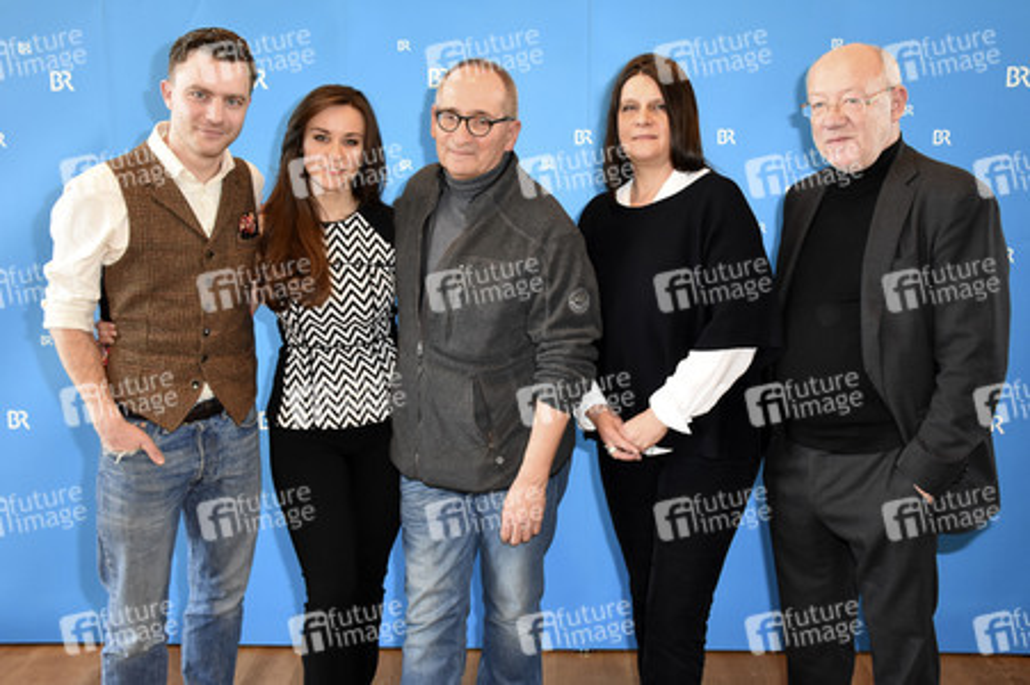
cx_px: 515
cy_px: 342
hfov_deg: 57.3
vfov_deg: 39.9
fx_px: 943
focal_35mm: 33
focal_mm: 22
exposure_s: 1/160
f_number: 4.5
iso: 1600
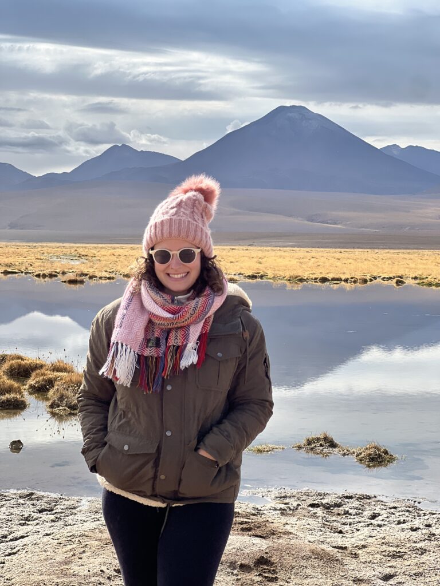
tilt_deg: -3.0
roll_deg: -1.5
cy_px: 293
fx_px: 1305
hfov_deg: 19.1
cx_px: 220
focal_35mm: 77
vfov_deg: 25.3
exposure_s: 1/978
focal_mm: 9
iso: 32
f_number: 2.8
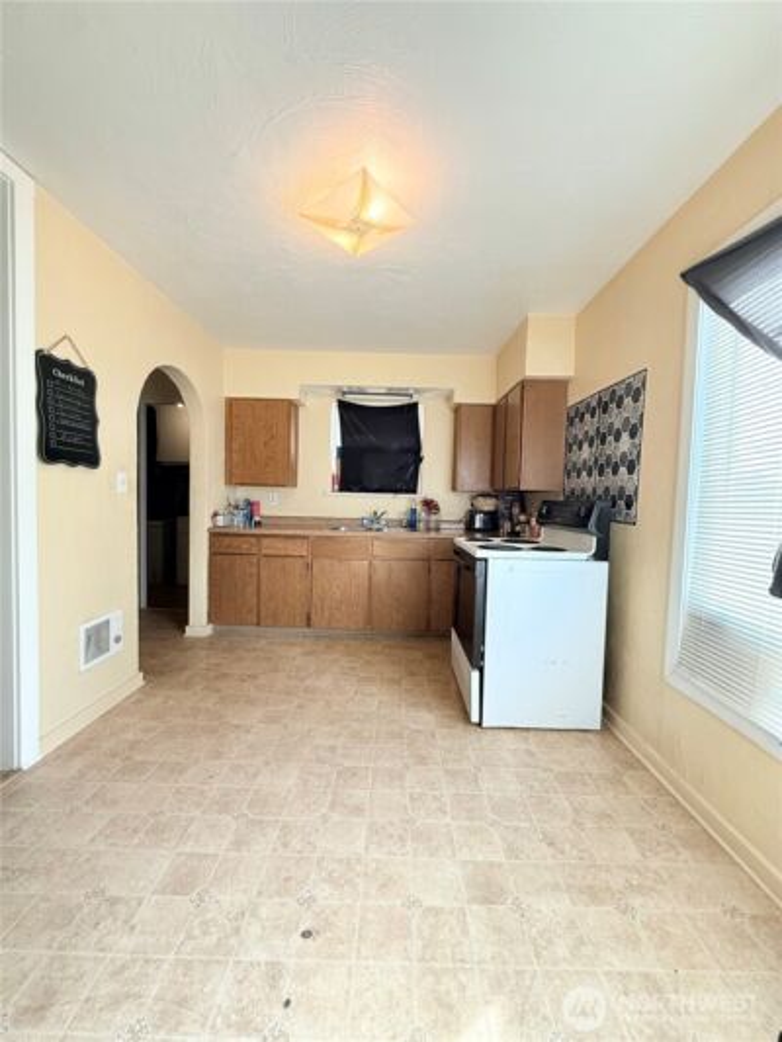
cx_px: 391
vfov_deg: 102.1
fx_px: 422
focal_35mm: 14
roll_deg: -2.2
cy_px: 521
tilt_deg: -2.1
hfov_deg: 85.7
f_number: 2.2
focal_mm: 2.22
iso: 250
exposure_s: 1/120
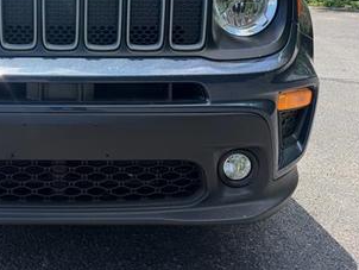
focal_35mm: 40
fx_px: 415
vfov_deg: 35.0
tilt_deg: -11.2
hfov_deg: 44.2
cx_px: 64
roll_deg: +2.2
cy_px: 59
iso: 100
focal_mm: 6.76
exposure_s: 1/2232
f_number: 1.78
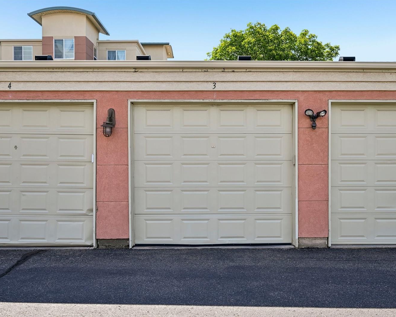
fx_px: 398
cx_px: 213
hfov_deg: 52.8
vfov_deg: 43.4
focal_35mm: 34
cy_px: 159
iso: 64
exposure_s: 1/40
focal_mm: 30
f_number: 10
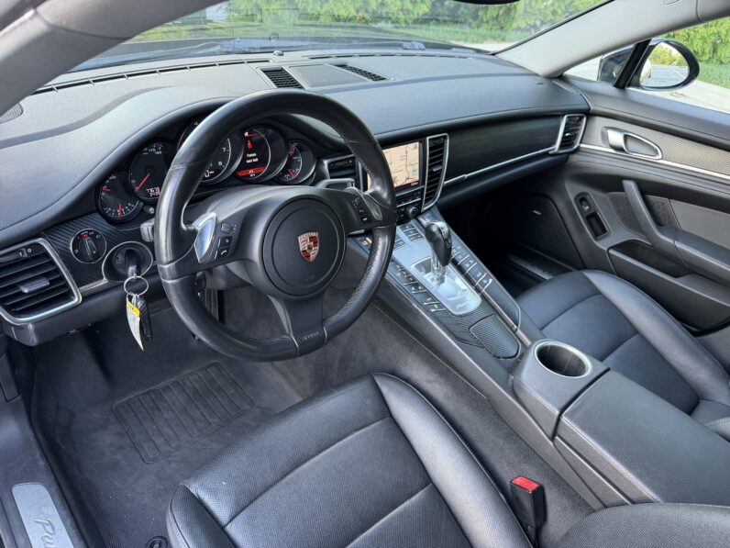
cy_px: 274
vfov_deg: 56.8
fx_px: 506
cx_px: 365
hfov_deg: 71.6
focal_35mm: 24
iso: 200
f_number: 1.78
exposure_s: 1/94
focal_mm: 6.76
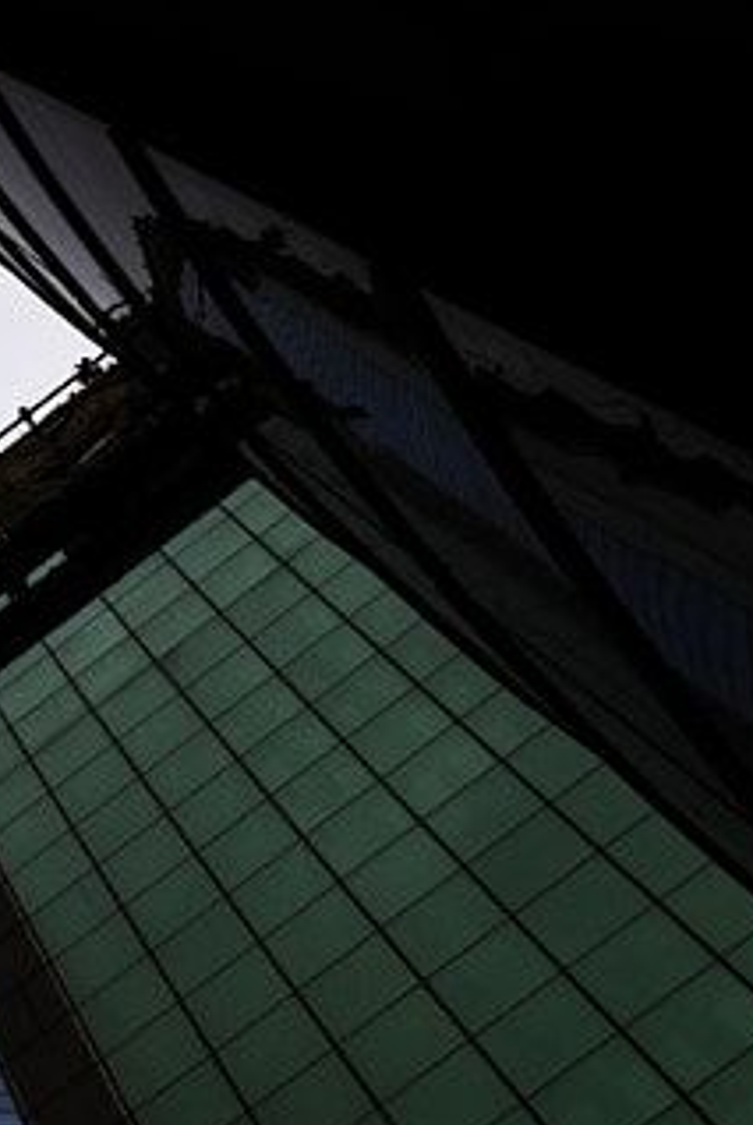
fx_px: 6285
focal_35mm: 201
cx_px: -702
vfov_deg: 9.2
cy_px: 2671
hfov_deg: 6.7
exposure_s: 1/100
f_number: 11
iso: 64
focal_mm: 40
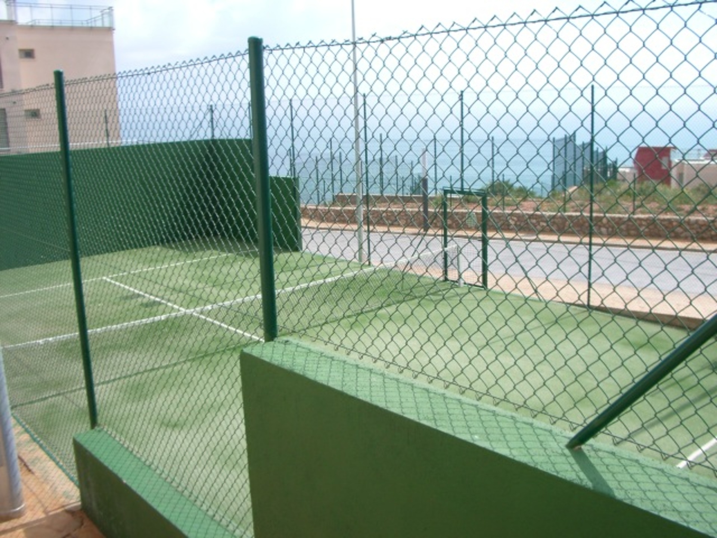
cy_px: 269
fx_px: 725
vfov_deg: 40.7
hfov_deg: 52.6
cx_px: 358
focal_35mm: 35
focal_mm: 5.8
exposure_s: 1/500
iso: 80
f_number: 4.3
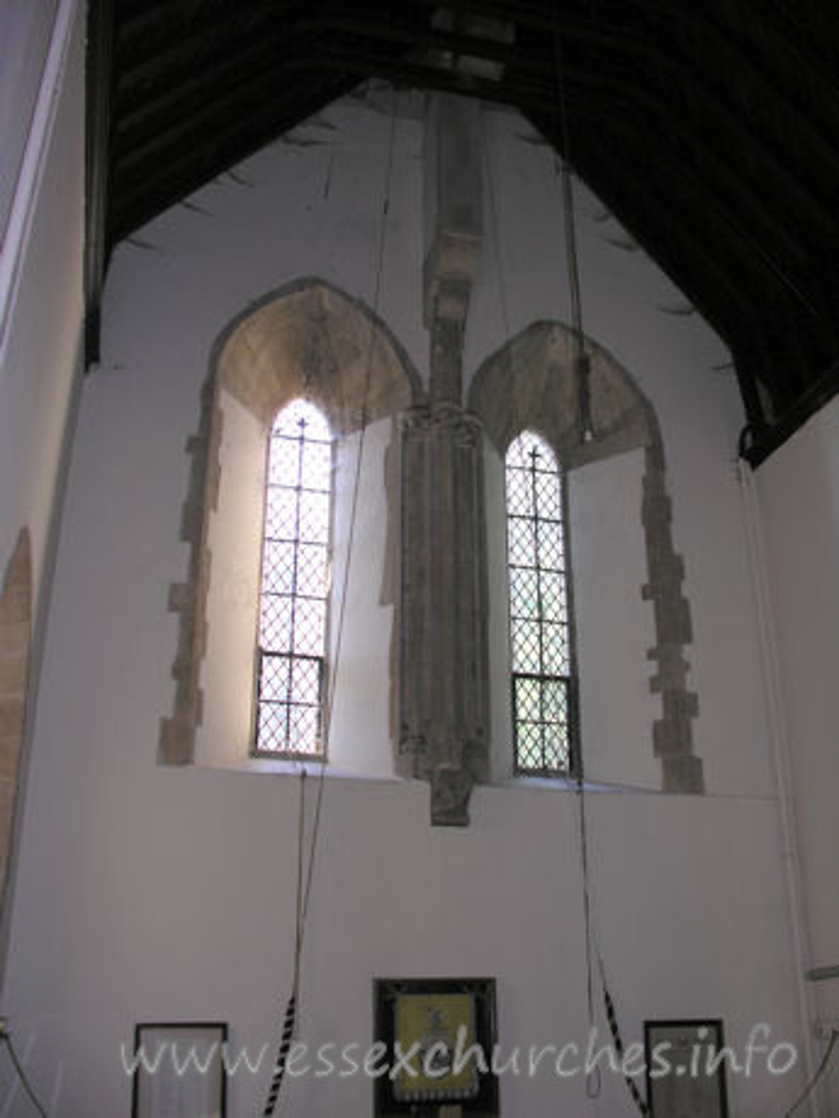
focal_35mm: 35
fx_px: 1131
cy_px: 559
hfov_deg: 40.7
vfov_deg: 52.6
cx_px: 420
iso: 50
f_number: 2.8
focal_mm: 8.9
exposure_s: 1/30
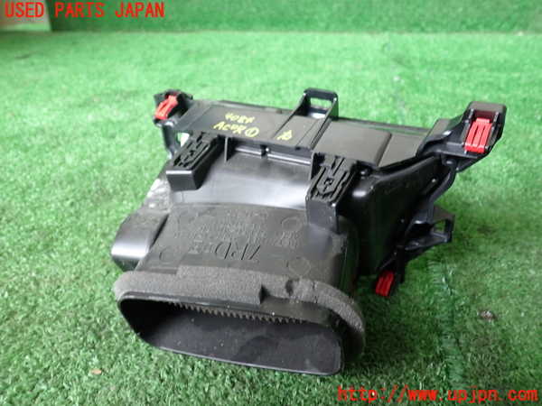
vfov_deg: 46.8
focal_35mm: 30
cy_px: 203
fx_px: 470
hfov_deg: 60.0
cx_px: 271
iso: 200
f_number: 2.3
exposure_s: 1/30
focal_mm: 5.4
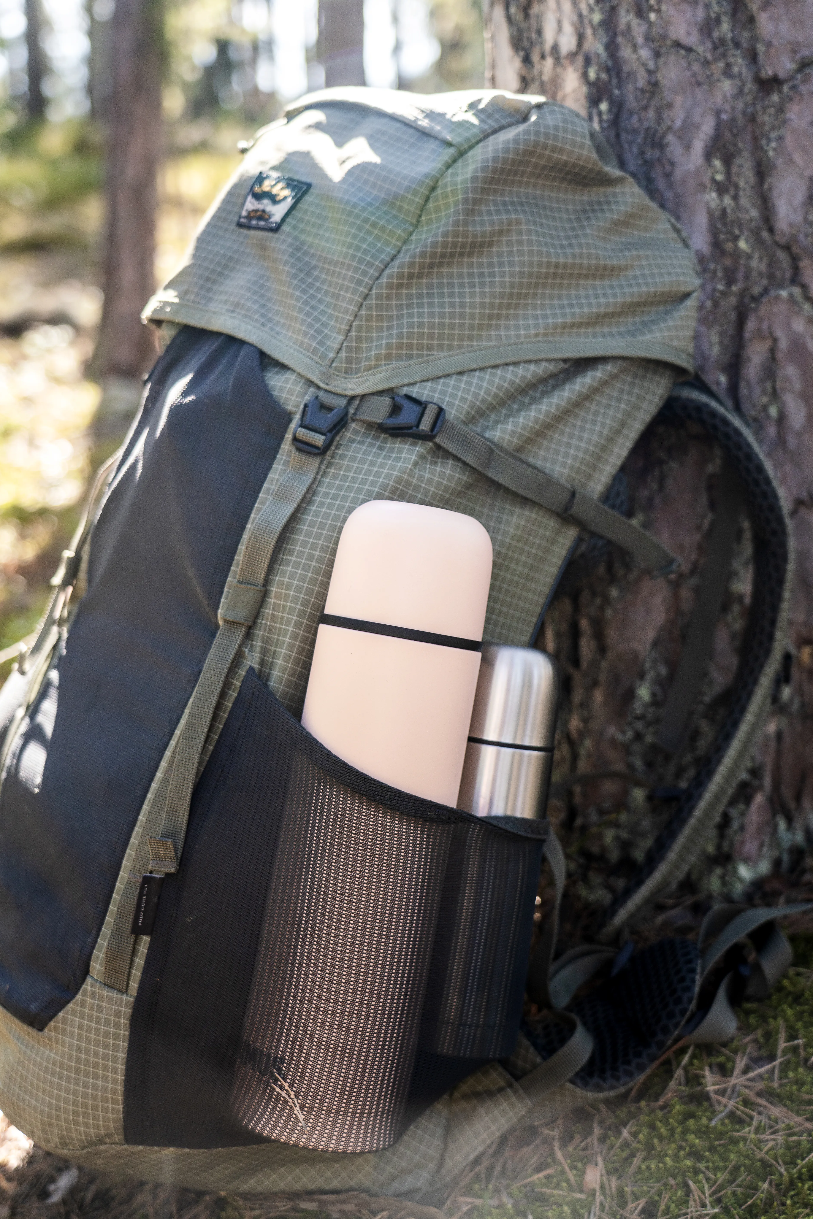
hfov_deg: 26.5
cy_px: 613
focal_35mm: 51
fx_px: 1727
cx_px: 403
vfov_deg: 38.9
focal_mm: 50
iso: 400
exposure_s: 1/400
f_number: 4
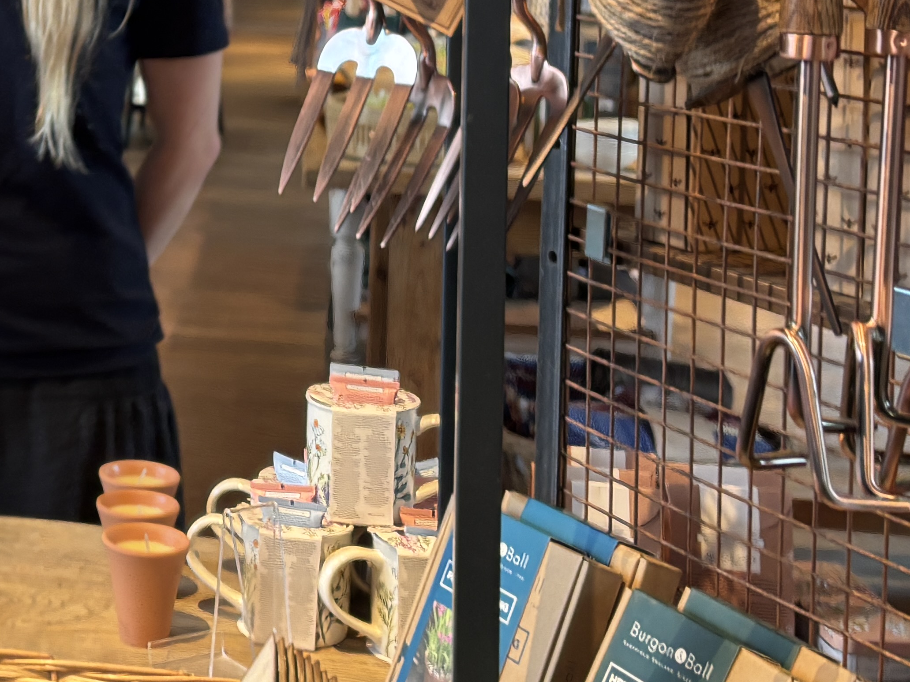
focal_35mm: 72
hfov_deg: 24.4
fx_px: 1893
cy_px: -12
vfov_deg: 19.8
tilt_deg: -2.8
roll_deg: -1.4
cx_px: -191
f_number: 1.6
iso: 100
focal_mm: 5.96
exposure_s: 1/50
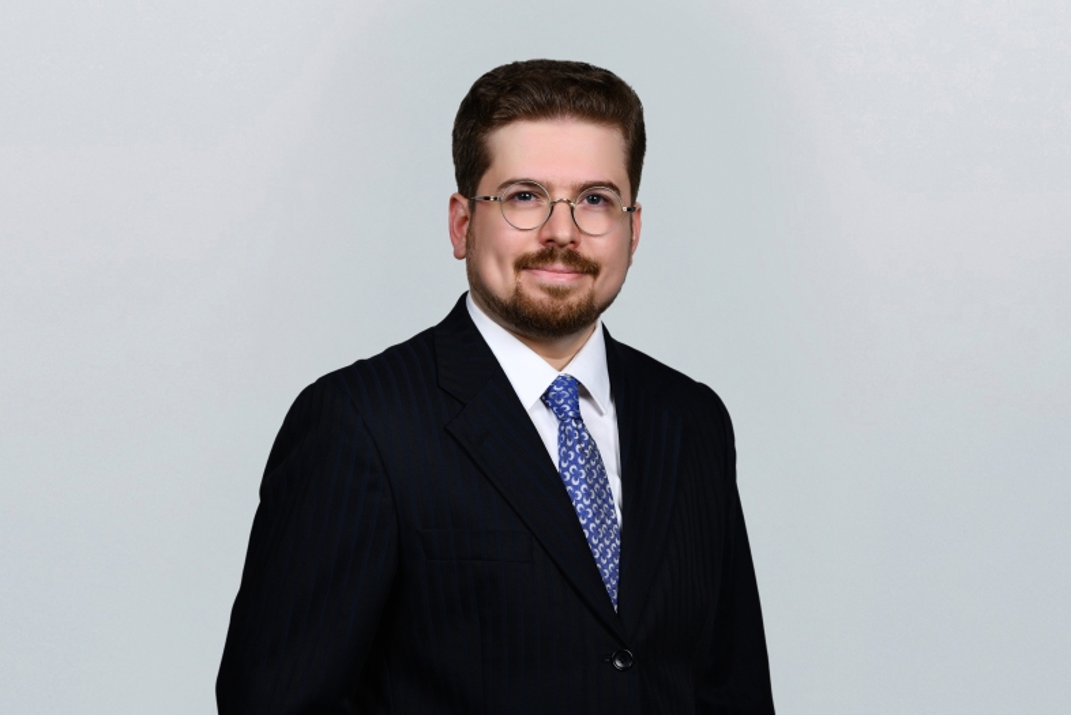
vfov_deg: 15.2
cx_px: 536
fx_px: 2679
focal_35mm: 90
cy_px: 358
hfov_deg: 22.6
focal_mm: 90
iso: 50
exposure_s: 1/125
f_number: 7.1
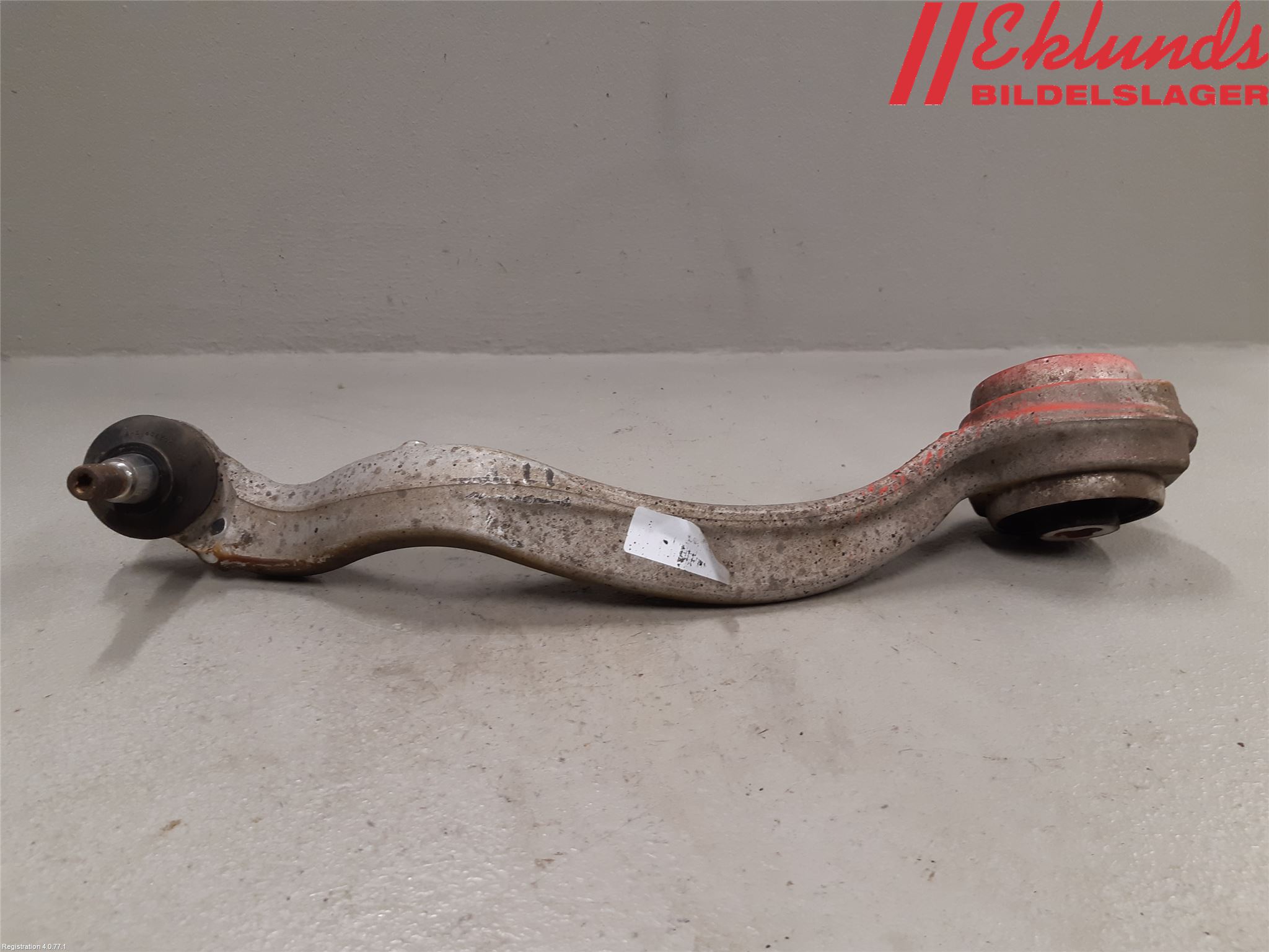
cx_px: 634
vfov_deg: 53.1
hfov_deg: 67.3
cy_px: 476
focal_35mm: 26
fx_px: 953
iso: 100
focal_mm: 3.93
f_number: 1.7
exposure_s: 1/50
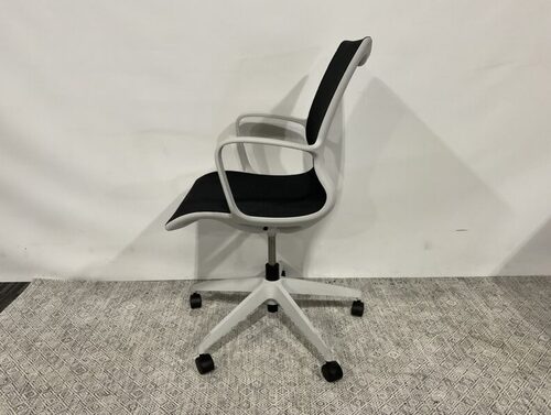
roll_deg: -1.1
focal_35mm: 29
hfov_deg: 61.6
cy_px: 208
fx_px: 462
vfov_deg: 48.4
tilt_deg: -18.1
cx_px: 276
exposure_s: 1/60
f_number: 1.8
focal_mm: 3
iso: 100
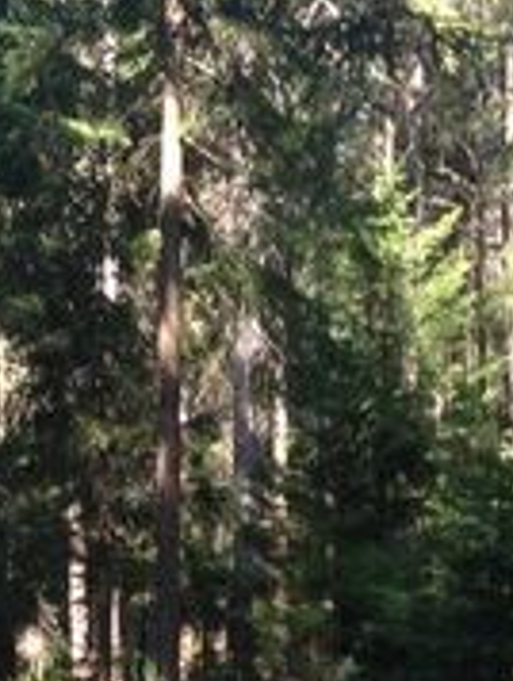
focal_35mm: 111
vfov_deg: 17.6
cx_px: -19
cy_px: 463
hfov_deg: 13.2
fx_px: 2188
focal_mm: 4.12
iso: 50
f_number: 2.4
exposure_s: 1/120
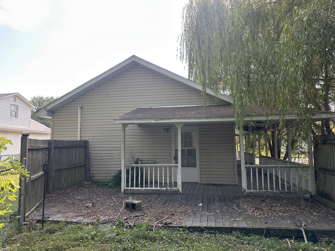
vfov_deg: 56.8
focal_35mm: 24
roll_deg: +1.3
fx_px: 232
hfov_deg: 71.6
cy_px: 126
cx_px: 168
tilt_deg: +3.3
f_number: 1.78
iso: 80
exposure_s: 1/650
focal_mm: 6.86
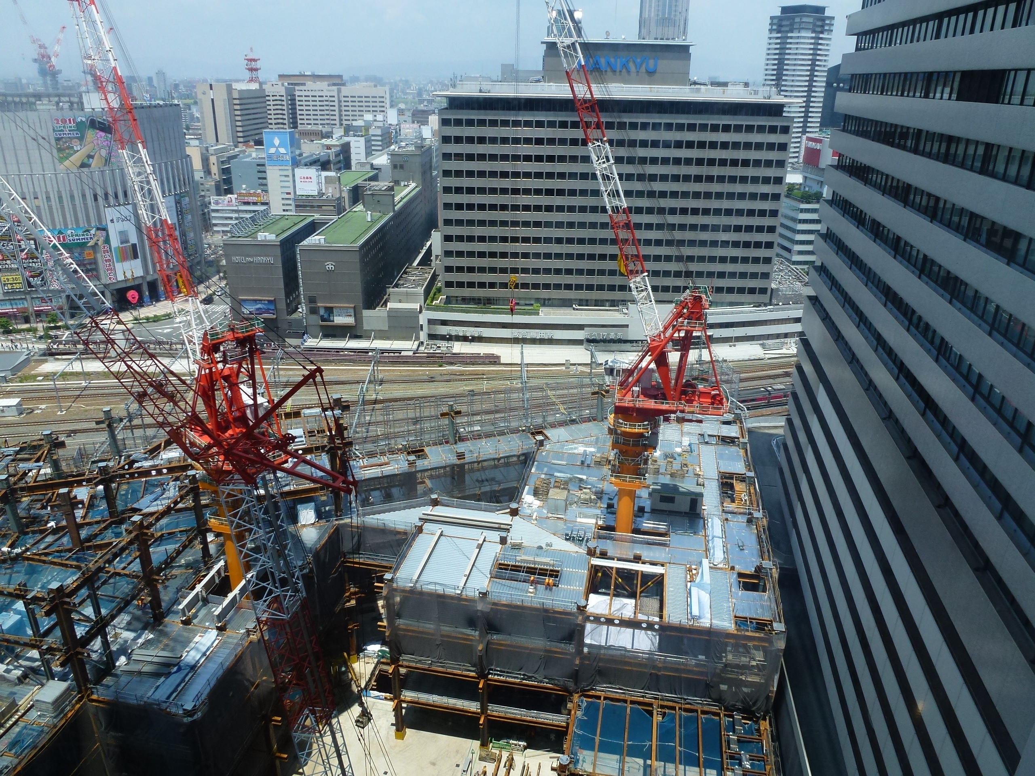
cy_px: 388
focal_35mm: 24
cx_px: 518
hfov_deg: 71.6
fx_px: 718
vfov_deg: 56.8
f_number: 4
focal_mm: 4.3
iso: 100
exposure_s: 1/500
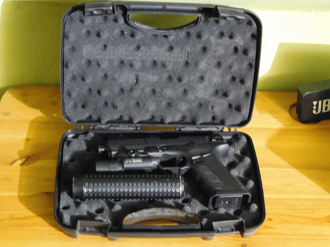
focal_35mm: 59
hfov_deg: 32.7
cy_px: 124
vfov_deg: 24.8
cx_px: 165
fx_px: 562
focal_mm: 10.4
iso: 1600
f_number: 4
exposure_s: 1
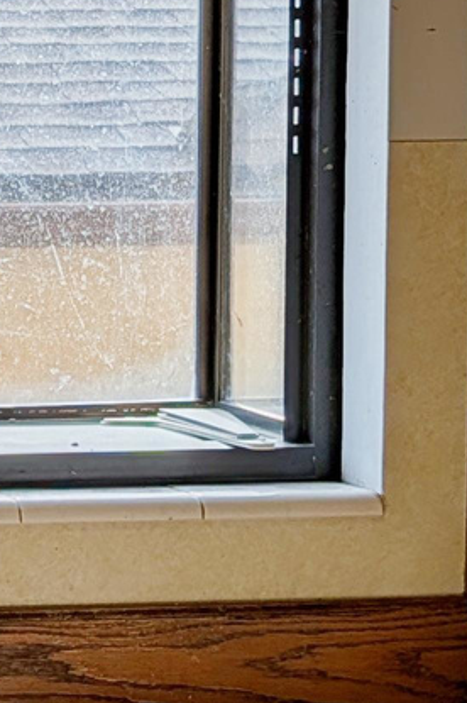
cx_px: -438
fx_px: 2397
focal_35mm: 123
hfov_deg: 10.3
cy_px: 327
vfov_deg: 16.7
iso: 22
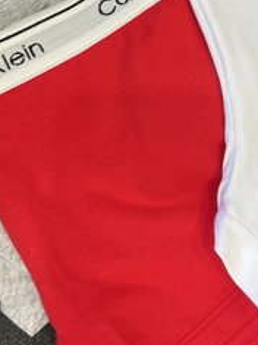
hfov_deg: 24.6
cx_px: 185
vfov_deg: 32.1
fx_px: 587
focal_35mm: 59
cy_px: 87
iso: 100
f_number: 1.5
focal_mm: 5.7
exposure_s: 1/100
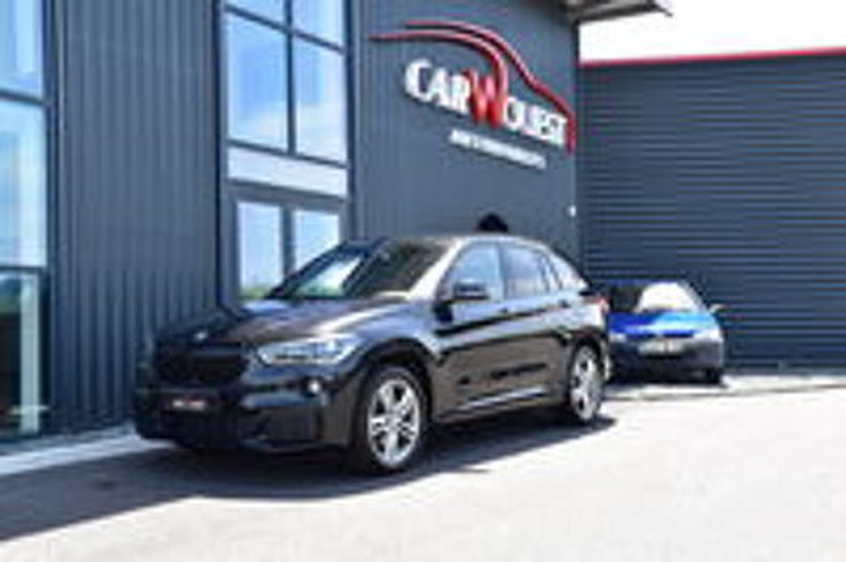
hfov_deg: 49.6
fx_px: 916
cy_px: 281
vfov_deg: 34.1
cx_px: 423
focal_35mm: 39
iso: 400
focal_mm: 26
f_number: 9
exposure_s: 1/125
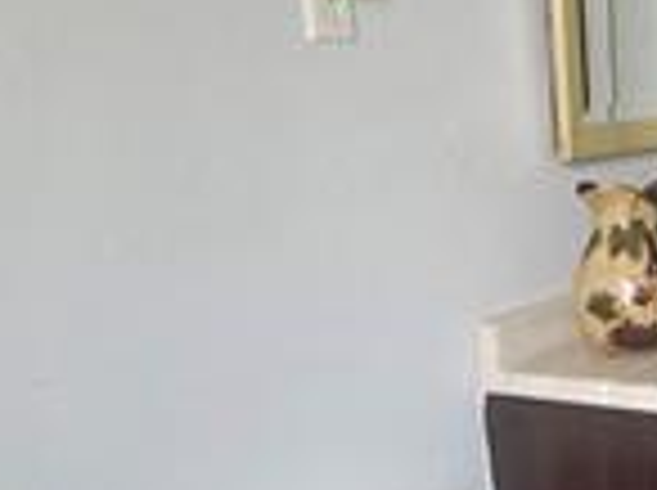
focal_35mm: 57
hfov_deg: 29.2
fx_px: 1080
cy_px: 265
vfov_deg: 25.6
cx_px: 788
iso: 500
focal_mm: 1.74
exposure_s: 1/30
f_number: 2.2
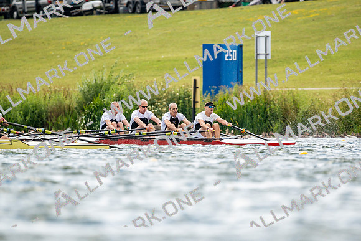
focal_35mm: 900
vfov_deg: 1.5
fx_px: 9027
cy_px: 120
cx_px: 180
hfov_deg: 2.3
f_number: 6.3
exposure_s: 1/2000
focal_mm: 600
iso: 400
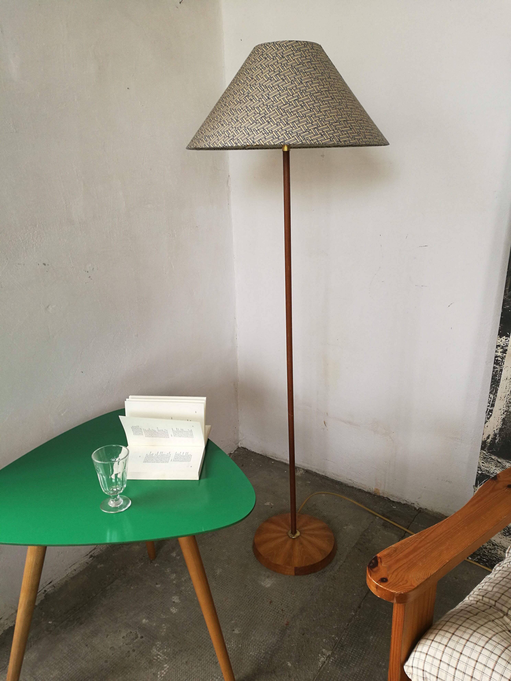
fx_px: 531
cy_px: 340
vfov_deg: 65.3
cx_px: 256
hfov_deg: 51.4
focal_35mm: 27
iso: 80
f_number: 2.2
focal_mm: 4.5
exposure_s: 1/60
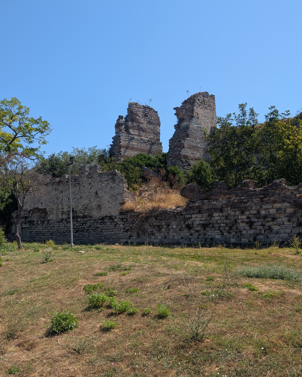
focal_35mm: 32
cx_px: 72
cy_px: 192
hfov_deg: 44.1
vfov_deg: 55.7
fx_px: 358
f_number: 1.68
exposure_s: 1/877
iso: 22
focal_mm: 6.9
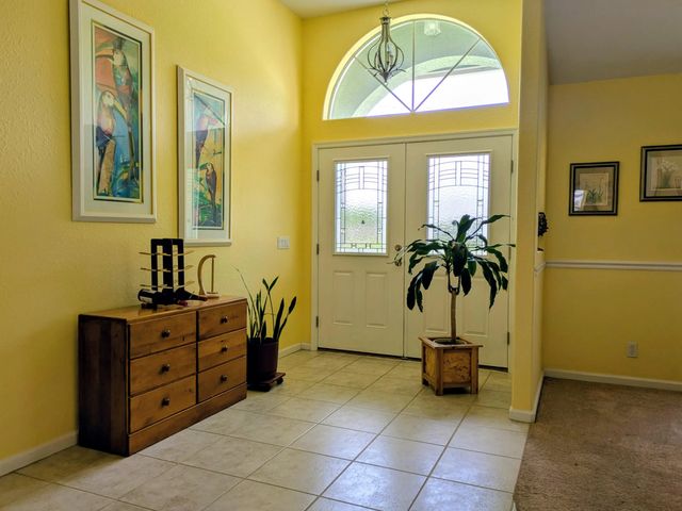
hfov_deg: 69.4
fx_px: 493
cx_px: 341
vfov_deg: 54.9
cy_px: 256
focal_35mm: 25
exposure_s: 1/267
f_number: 1.89
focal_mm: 5.43
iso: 55
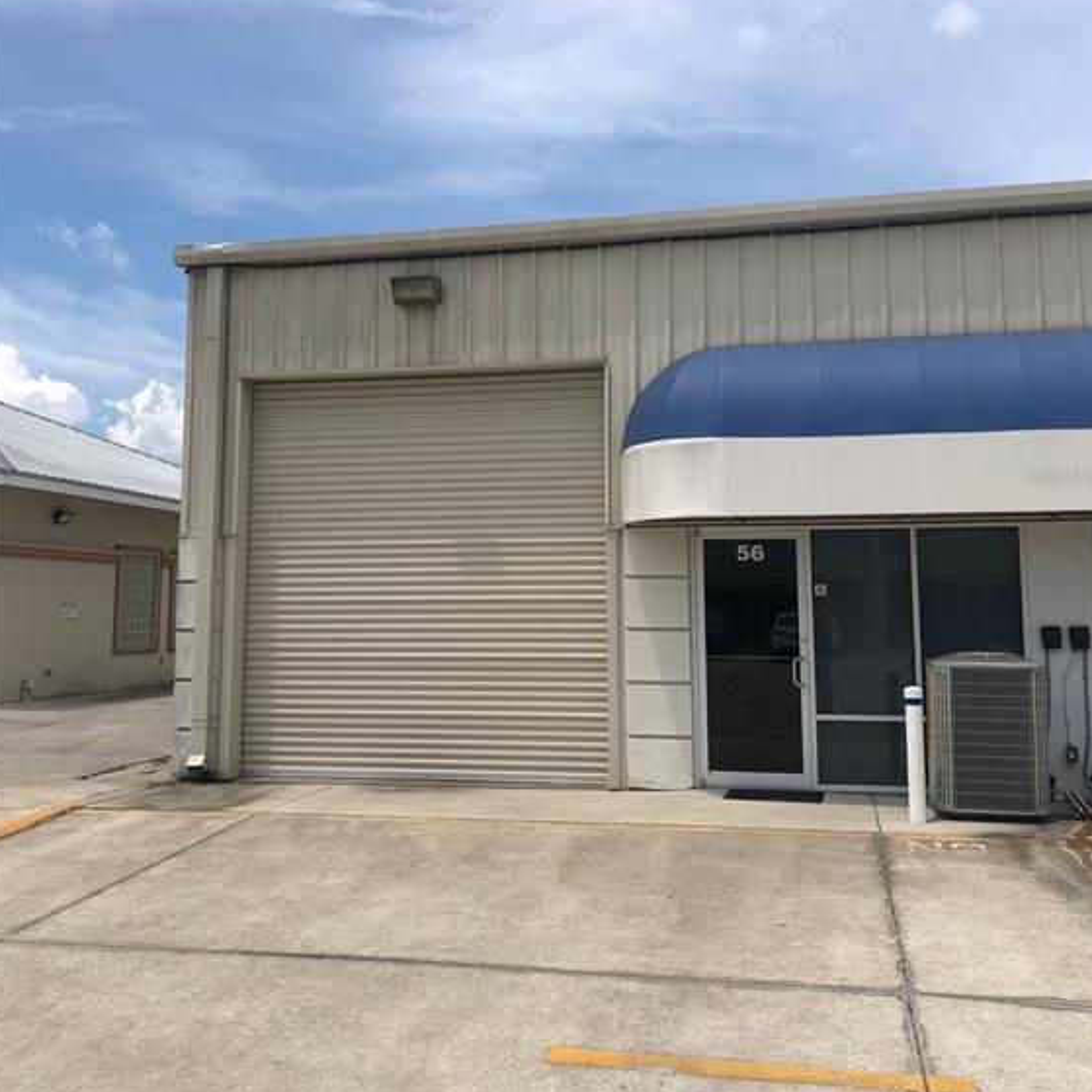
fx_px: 1213
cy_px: 477
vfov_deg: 48.3
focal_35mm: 34
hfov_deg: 48.5
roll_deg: -0.8
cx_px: 551
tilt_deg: +5.6
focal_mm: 4
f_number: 1.8
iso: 25
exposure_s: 1/3472
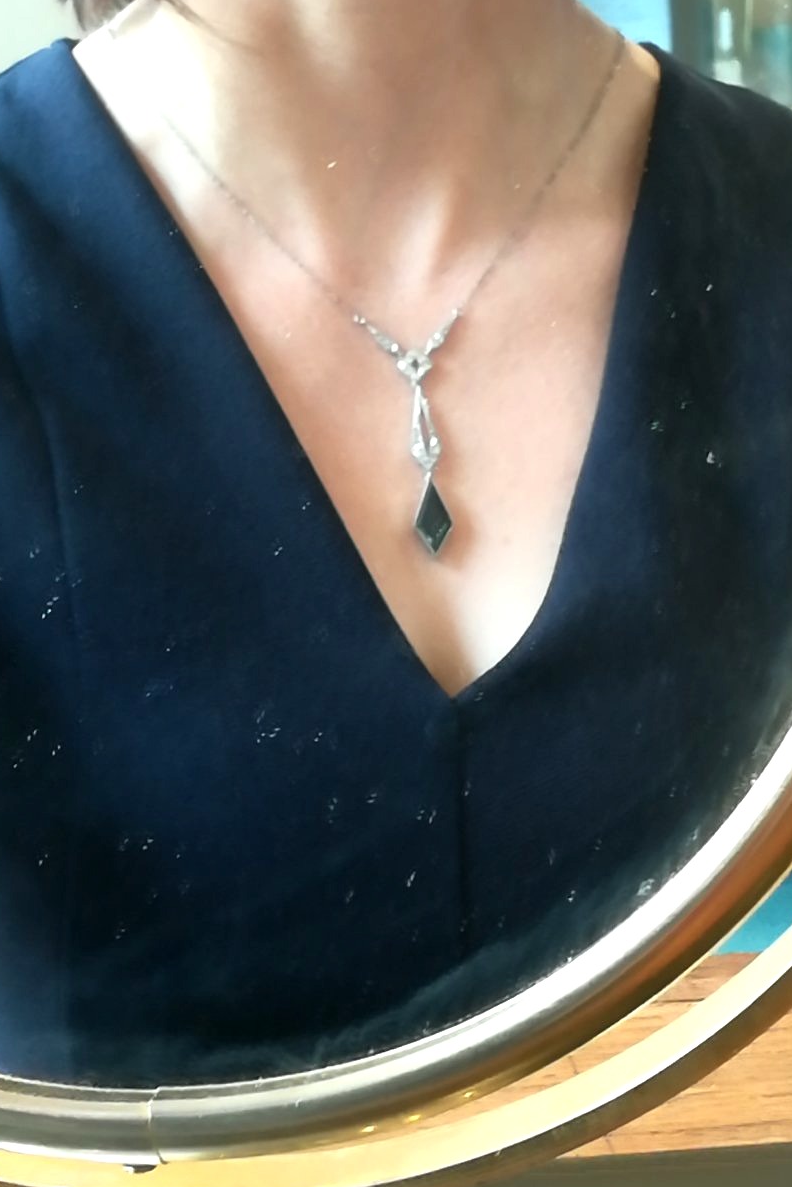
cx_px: 420
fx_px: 3397
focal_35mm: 103
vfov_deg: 19.8
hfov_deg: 13.3
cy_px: 596
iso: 250
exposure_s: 1/33.3
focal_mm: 3.83
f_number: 2.2
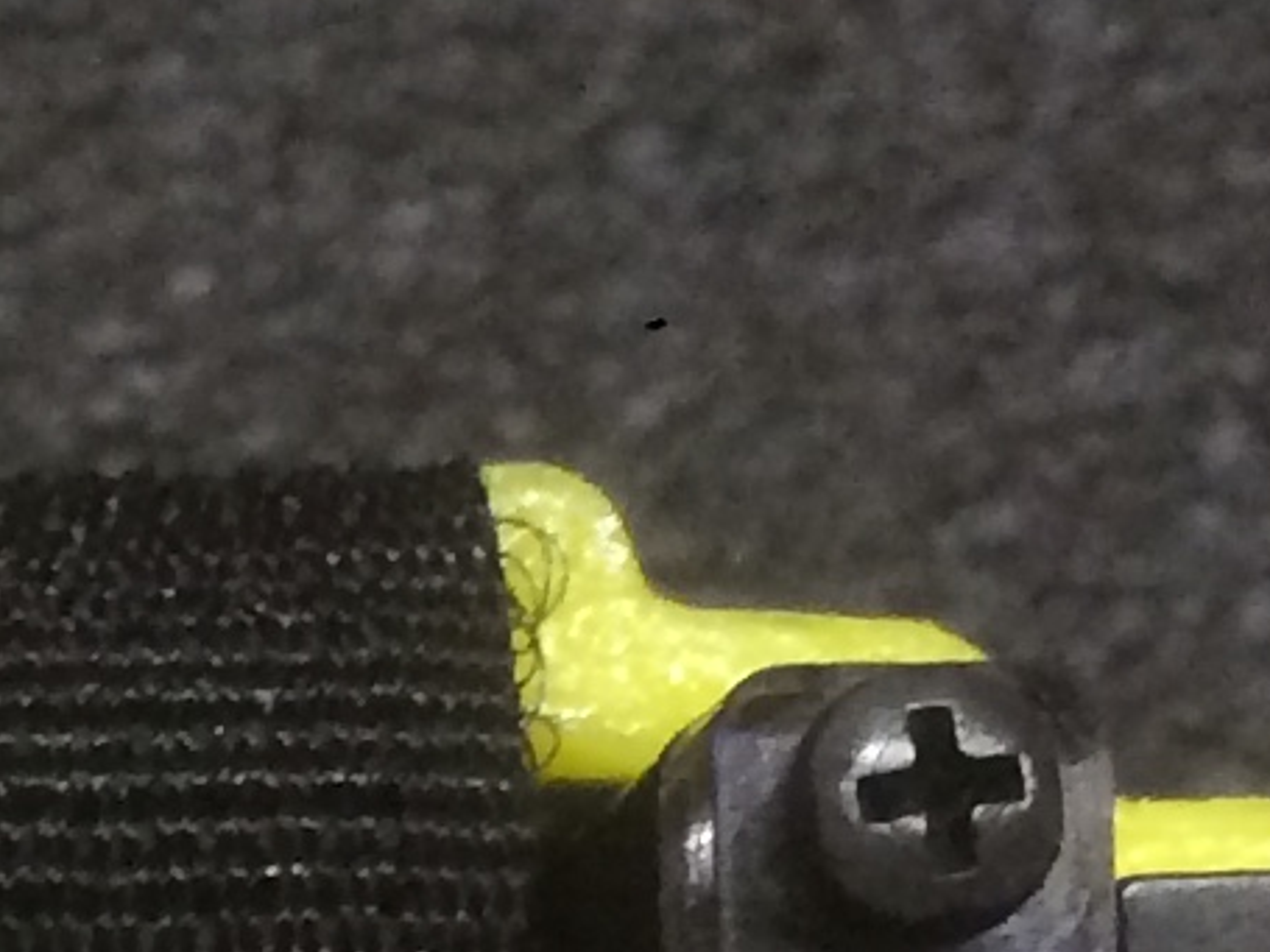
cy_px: 2962
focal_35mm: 208
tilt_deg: -86.7
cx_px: -1100
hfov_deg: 9.1
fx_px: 7629
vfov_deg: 6.5
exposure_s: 1/33
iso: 160
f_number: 2.2
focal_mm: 4.15
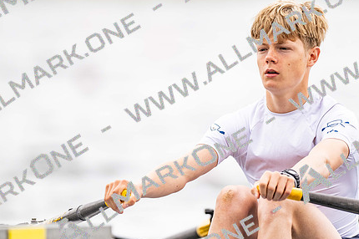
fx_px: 8071
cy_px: 125
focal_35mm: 810
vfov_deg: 1.7
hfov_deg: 2.5
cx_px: 228
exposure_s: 1/2500
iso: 640
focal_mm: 600
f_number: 4
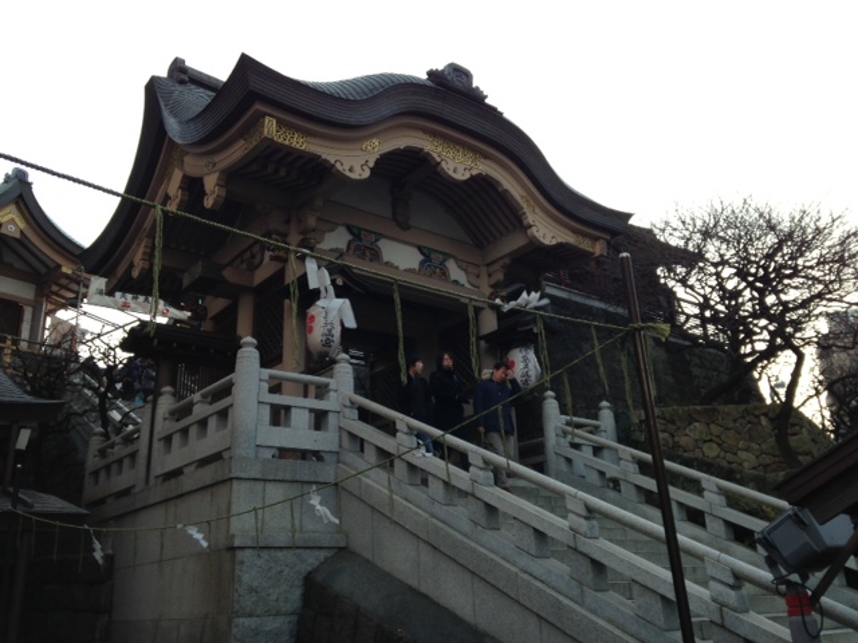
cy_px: 322
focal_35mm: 33
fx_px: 818
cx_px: 429
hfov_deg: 55.4
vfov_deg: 42.9
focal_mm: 4.13
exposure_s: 1/40
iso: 50
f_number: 2.4
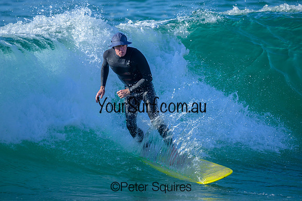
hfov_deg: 2.3
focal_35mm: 878
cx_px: 139
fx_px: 7370
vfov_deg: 1.6
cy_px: 91
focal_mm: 800
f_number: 6.3
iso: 640
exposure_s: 1/2000
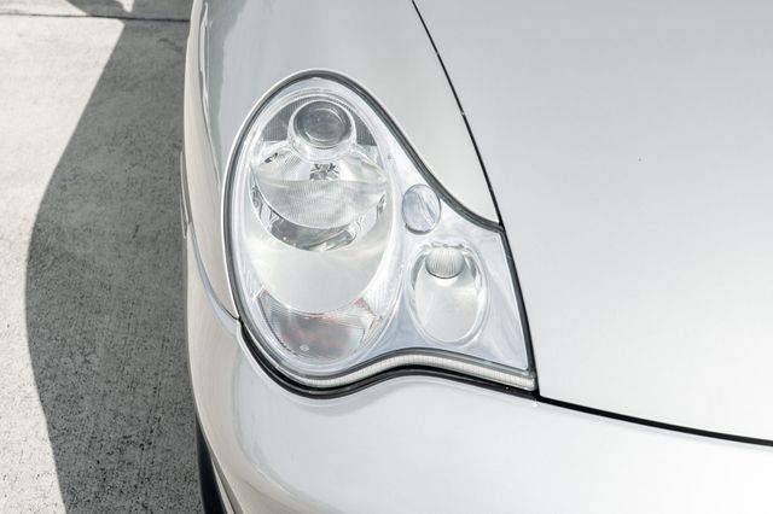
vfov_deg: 24.6
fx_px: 1180
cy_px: 257
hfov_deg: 36.3
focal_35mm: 55
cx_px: 386
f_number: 8
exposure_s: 1/160
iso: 200
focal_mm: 55
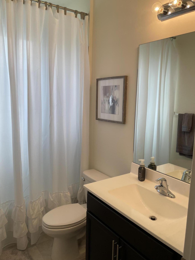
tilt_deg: -6.9
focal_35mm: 28
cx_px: 94
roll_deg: -1.4
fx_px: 210
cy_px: 128
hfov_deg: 49.7
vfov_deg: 63.4
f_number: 1.6
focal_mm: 4.2
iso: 50
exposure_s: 1/120
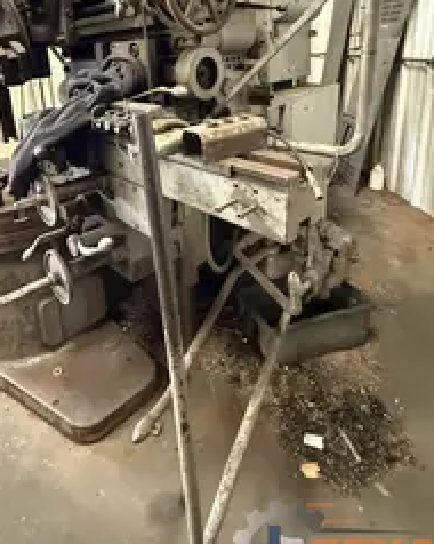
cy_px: 151
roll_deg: +5.0
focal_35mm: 23
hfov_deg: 59.5
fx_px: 370
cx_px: 146
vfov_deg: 68.9
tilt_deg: -13.7
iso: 1250
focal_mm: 2.22
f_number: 2.2
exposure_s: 1/52
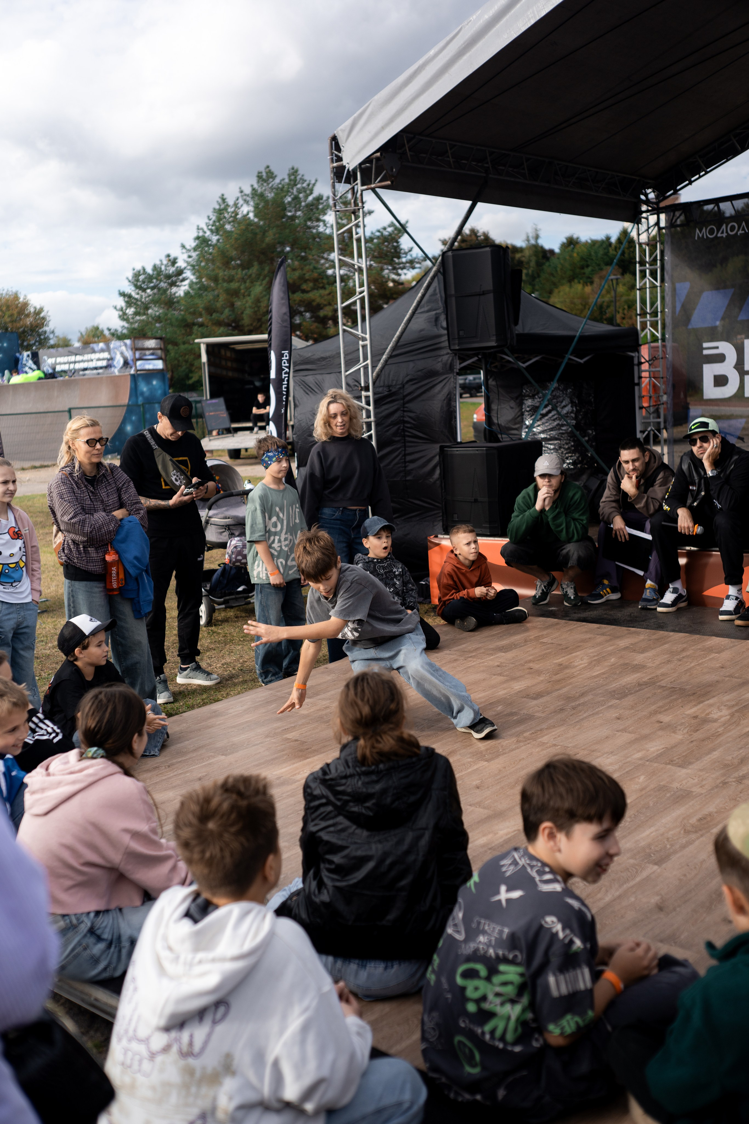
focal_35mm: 35
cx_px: 374
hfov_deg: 37.9
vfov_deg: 54.4
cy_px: 562
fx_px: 1092
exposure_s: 1/1600
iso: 100
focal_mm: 35
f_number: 2.5
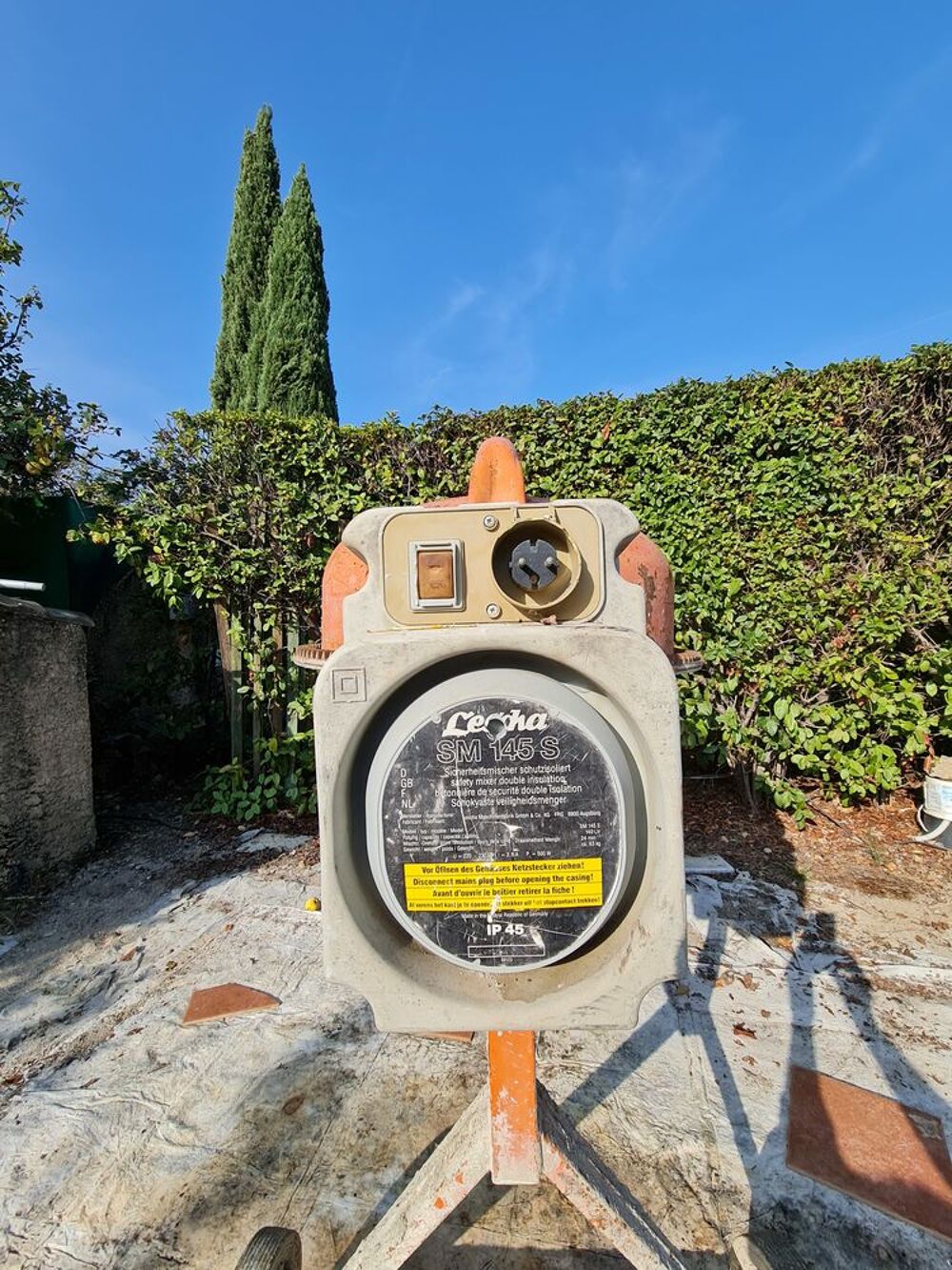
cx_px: 476
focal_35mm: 13
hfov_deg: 89.9
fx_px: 477
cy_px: 635
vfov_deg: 106.2
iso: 64
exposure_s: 1/1332
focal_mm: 2.2
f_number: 2.2
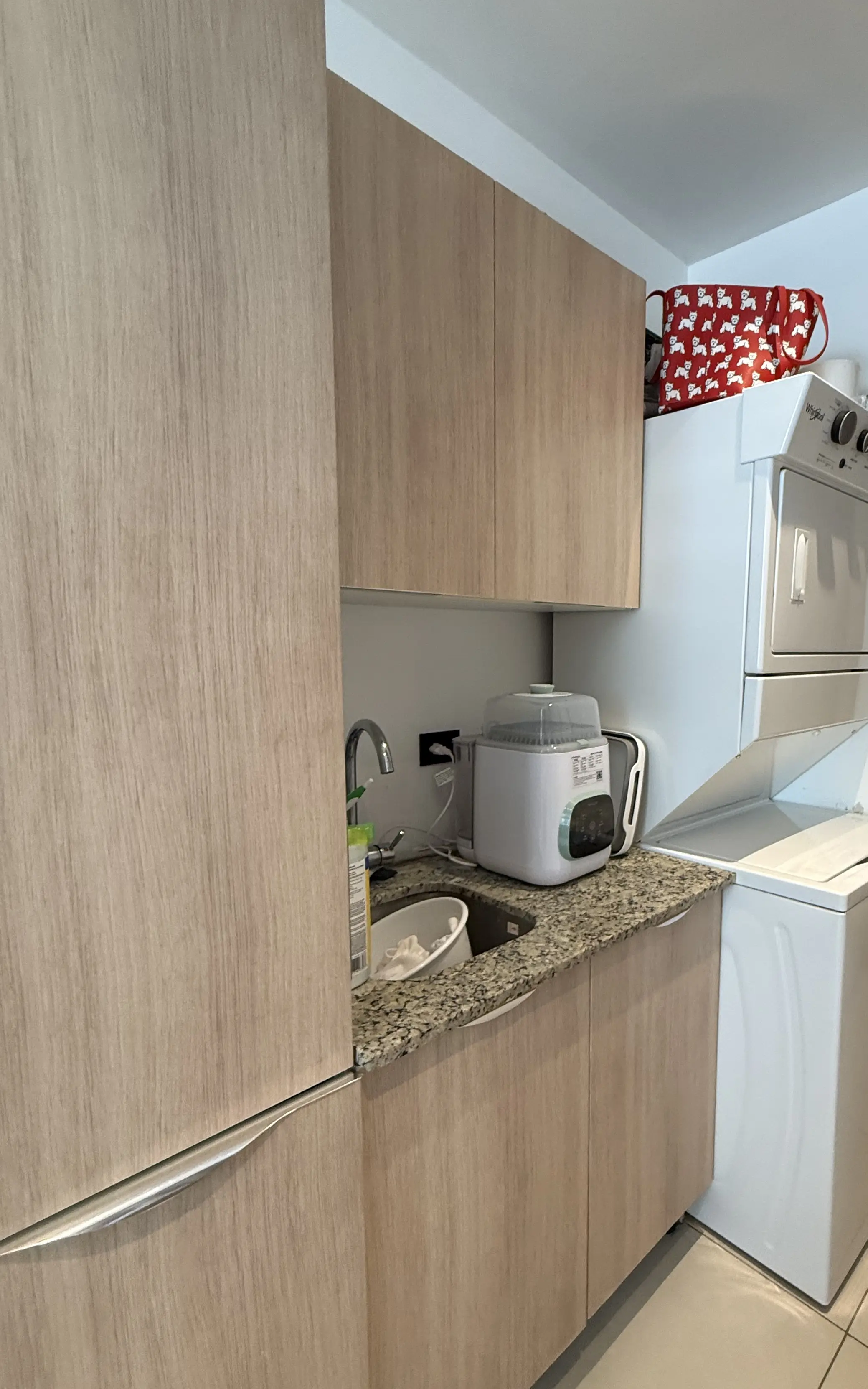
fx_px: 681
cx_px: 558
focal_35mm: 18
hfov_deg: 63.8
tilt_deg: -6.3
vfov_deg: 91.0
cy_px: 727
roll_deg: -0.8
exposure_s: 1/60
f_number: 2.2
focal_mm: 2.22
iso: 250
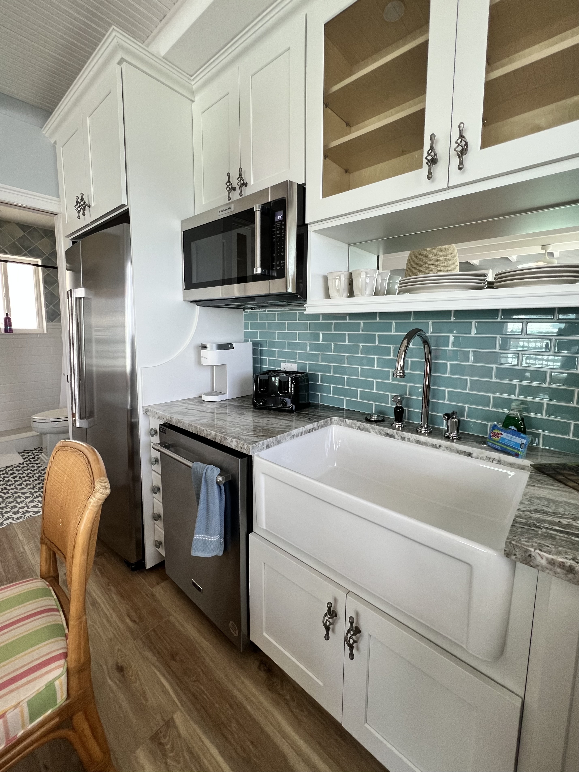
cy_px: 386
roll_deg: -0.2
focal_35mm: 13
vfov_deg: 106.2
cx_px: 290
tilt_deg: -10.2
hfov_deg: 89.9
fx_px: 290
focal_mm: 1.57
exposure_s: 1/120
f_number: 1.8
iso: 125
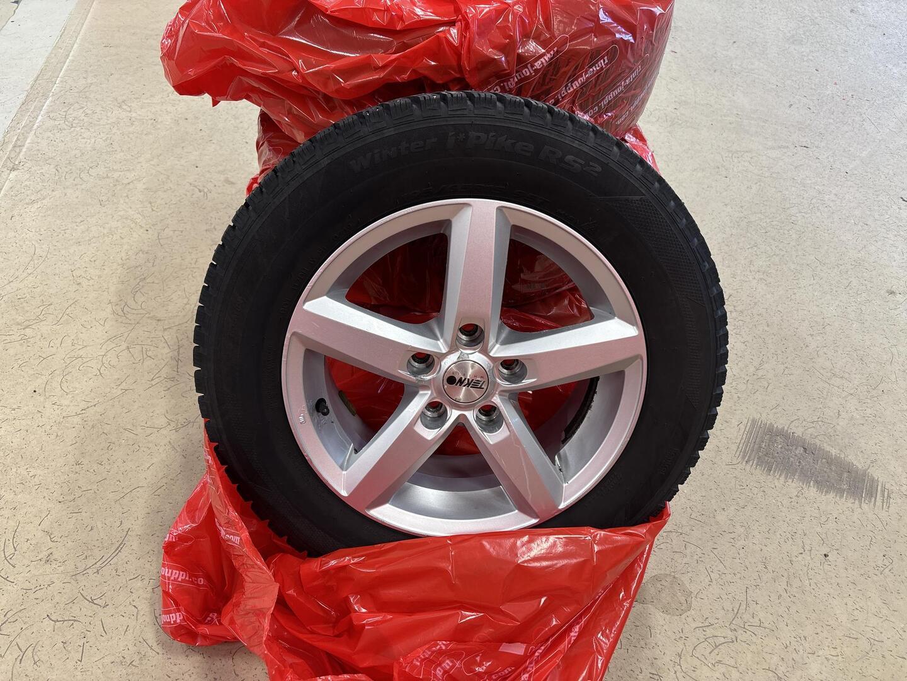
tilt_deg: -45.9
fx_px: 681
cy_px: 340
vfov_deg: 53.1
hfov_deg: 67.3
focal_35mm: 26
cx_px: 454
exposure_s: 1/50
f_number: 1.6
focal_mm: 5.96
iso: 80
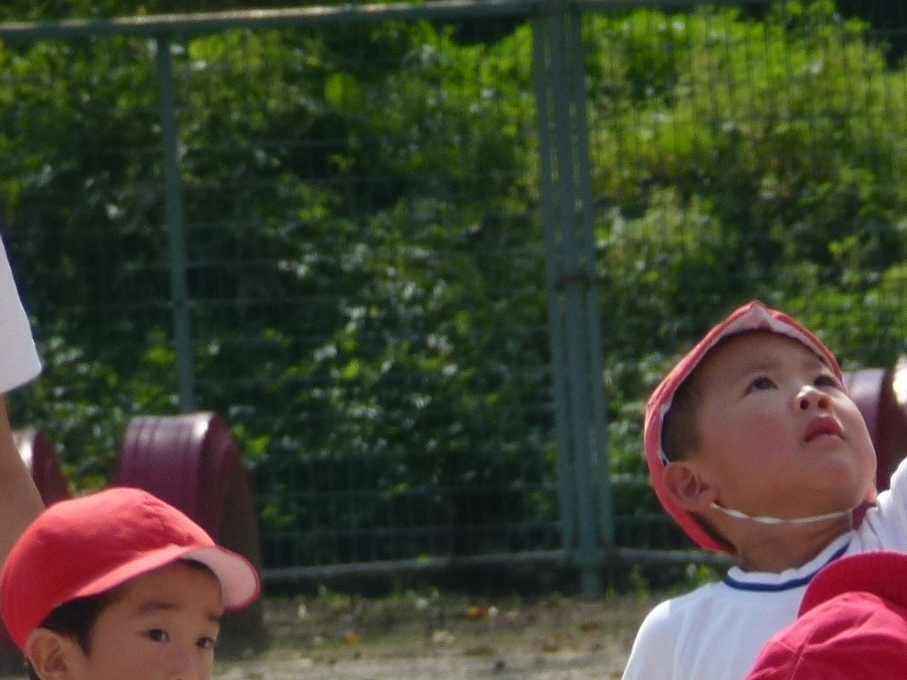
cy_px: 952
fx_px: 28590
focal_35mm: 1091
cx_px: 877
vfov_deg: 1.4
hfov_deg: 1.8
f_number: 5.9
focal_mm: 68.8
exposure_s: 1/500
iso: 100
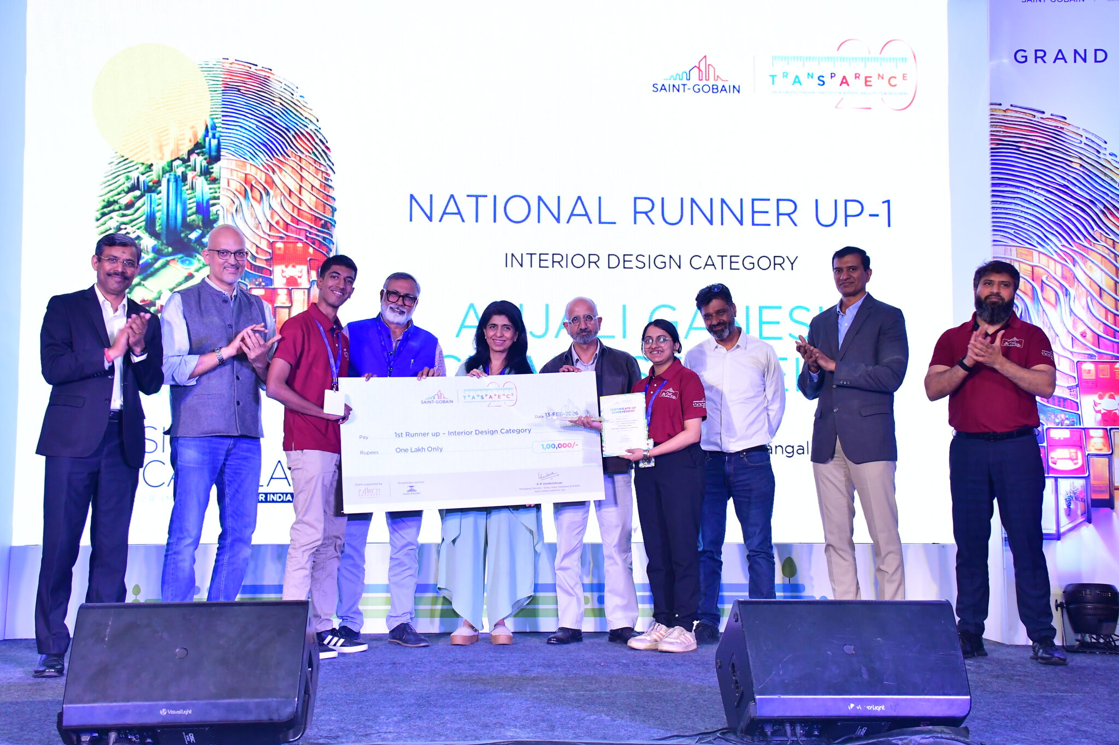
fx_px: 1399
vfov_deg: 29.9
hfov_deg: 43.6
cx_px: 560
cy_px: 372
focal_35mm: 45
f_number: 6.3
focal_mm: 30
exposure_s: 1/160
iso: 2000
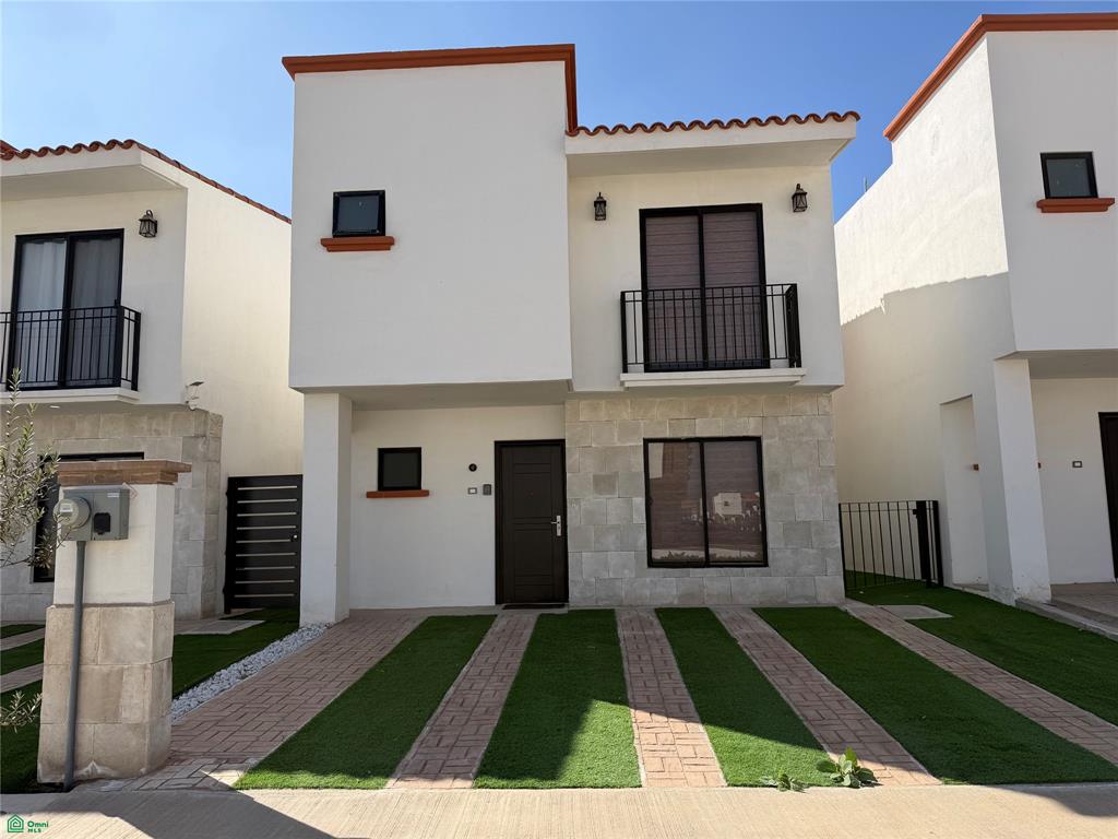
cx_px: 559
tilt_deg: +7.1
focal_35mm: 24
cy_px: 420
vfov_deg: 56.8
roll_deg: +1.2
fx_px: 775
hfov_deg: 71.6
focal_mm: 6.76
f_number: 1.78
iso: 80
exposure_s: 1/6173
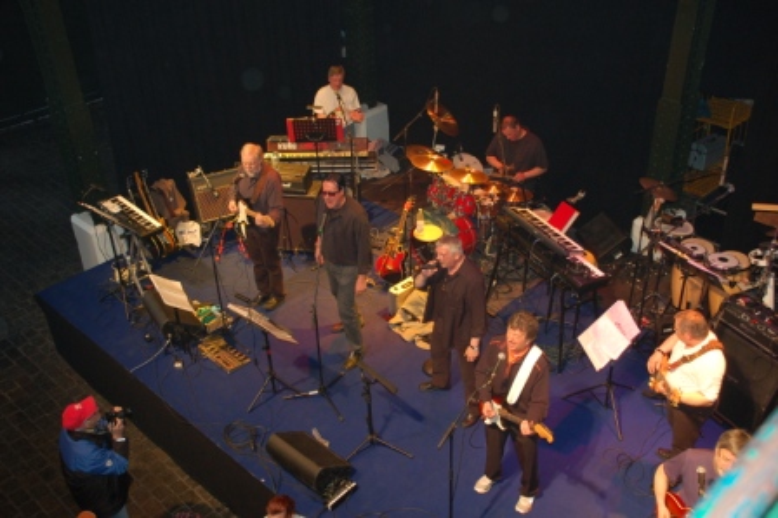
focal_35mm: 39
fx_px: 842
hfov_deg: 49.6
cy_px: 259
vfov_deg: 34.2
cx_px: 389
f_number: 4
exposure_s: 1/60
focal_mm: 26
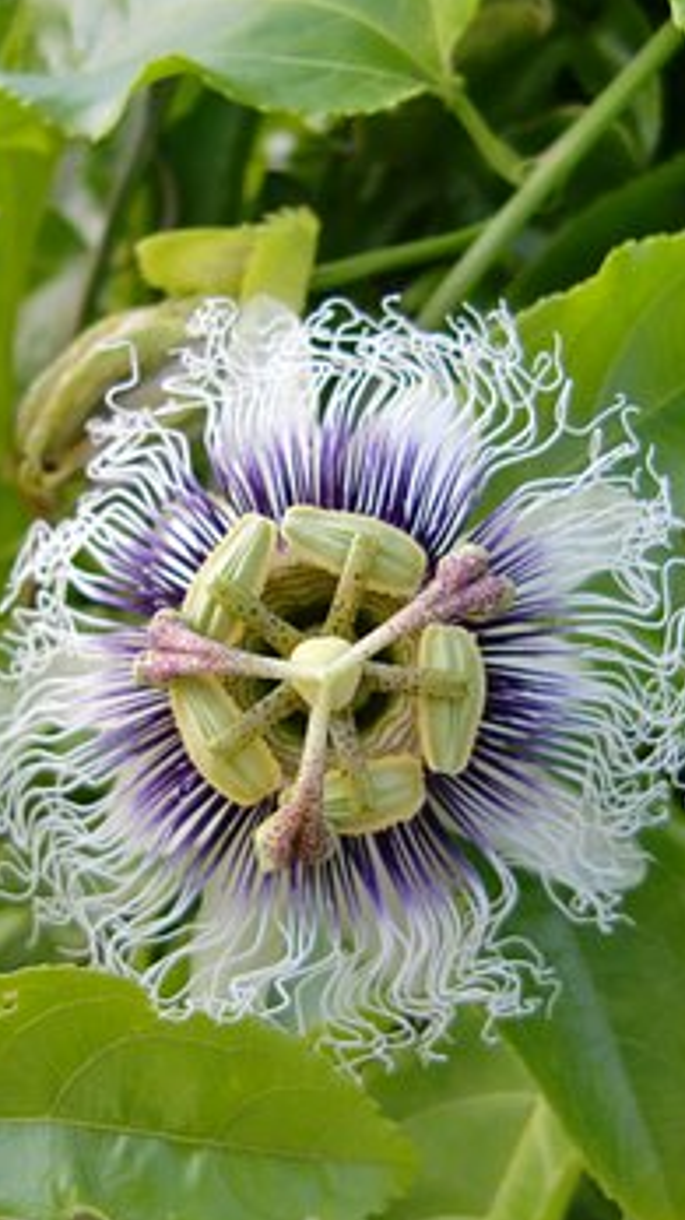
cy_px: 668
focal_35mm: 45
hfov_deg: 26.5
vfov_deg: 45.4
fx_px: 1454
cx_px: 299
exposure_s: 1/125
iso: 64
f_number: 2.6
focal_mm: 4.9
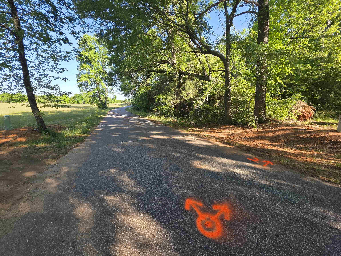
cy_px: 128
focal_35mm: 13
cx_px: 170
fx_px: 128
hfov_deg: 106.2
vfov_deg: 89.9
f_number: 1.9
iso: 40
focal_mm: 2.2
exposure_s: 1/408
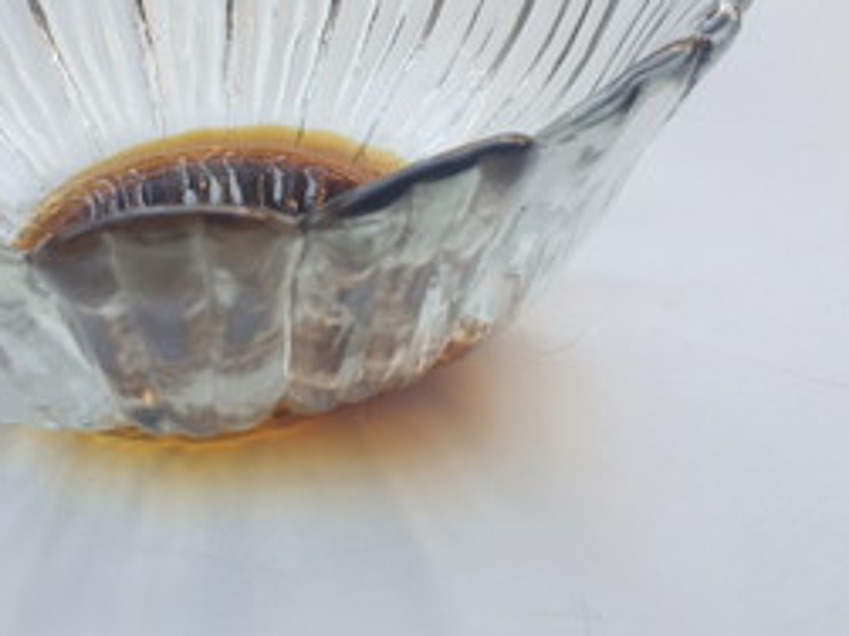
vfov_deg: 26.8
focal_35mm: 53
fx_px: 1299
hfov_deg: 35.5
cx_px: 223
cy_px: 98
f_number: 2.4
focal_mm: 4.3
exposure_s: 1/100
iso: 64
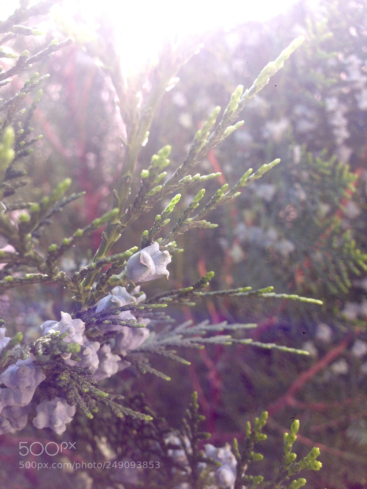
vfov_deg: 55.4
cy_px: 244
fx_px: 466
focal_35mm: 33
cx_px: 184
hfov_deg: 42.9
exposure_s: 1/158
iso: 50
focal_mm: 4.12
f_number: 2.4
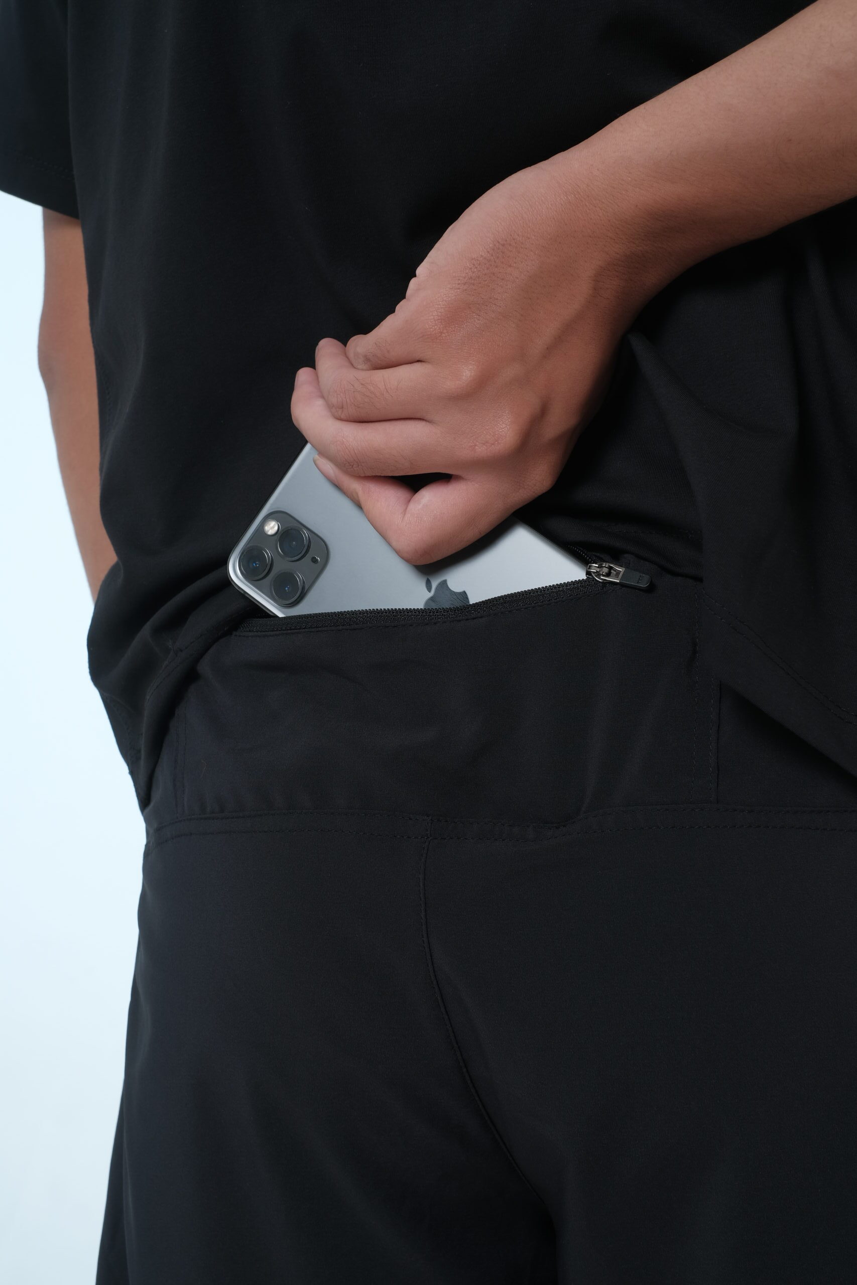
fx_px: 1892
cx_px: 428
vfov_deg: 37.5
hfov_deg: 25.5
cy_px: 642
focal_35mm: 53
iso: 200
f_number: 9
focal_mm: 35
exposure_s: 1/200
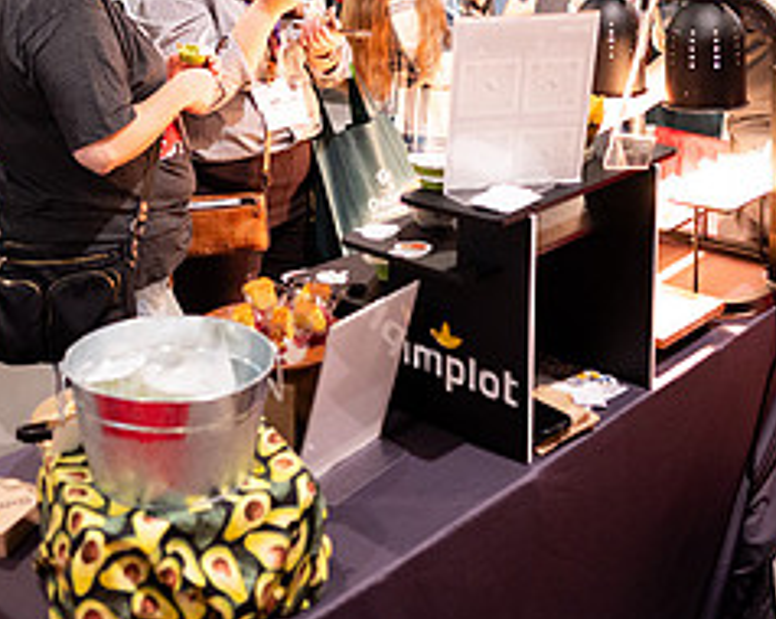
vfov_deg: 26.5
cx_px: 303
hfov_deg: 34.0
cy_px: 44
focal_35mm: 55
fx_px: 1262
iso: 1250
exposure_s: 1/200
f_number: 1.8
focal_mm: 24
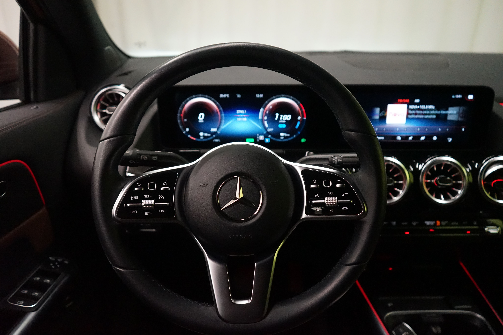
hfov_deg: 65.5
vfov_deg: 46.4
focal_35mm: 28
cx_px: 252
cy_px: 168
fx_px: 391
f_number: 3.5
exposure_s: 1/160
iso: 6400
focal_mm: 28
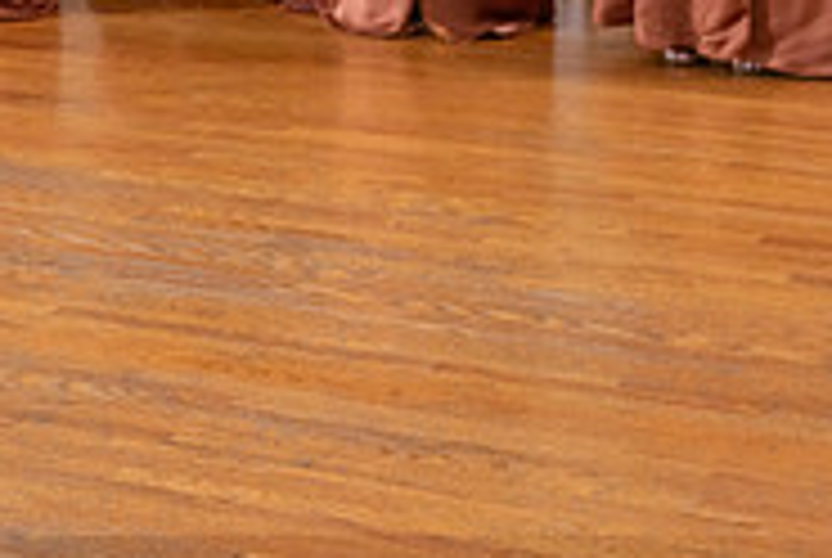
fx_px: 3981
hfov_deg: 11.7
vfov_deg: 7.9
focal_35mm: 172
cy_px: -295
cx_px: -184
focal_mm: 55
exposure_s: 1/160
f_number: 4
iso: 800
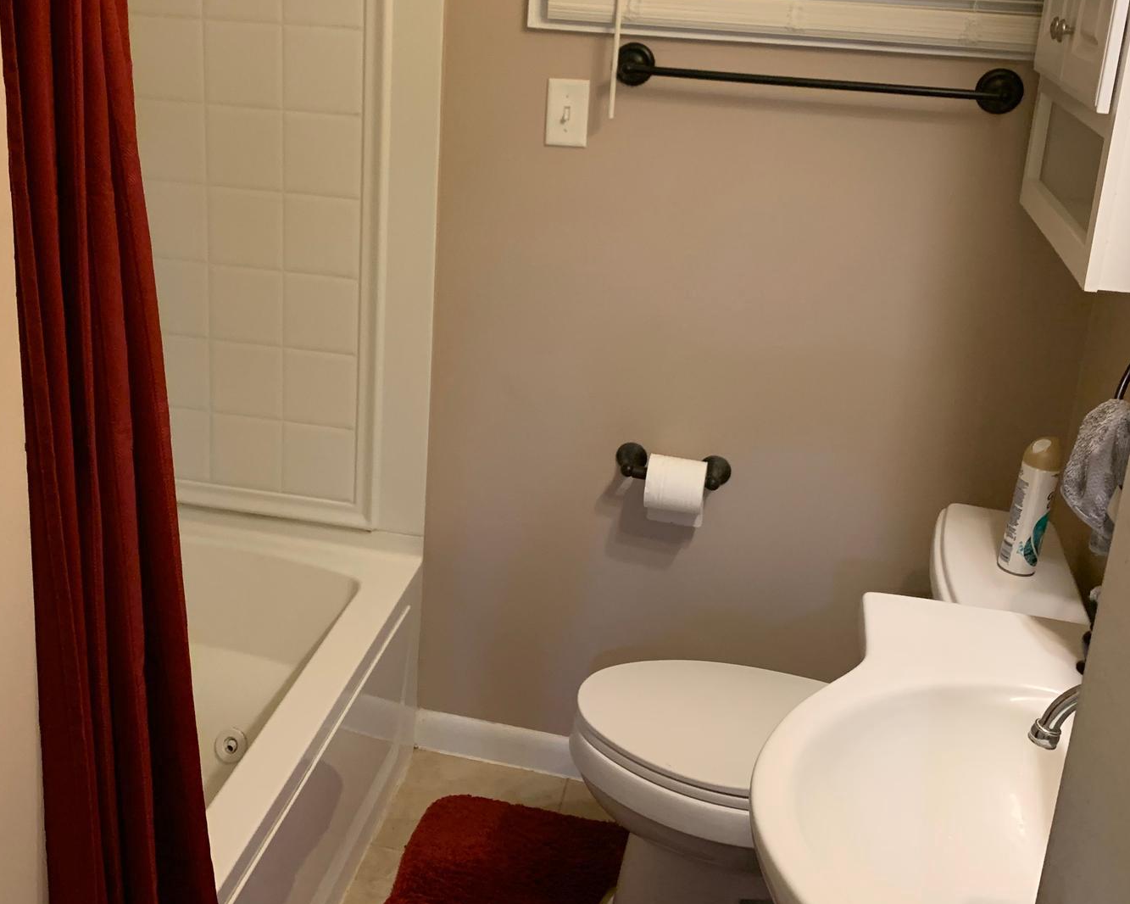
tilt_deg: -18.3
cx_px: 454
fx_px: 1304
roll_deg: -2.3
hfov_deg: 46.6
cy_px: 344
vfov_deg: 38.0
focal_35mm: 39
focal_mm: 4.25
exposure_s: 1/60
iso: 200
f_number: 1.8
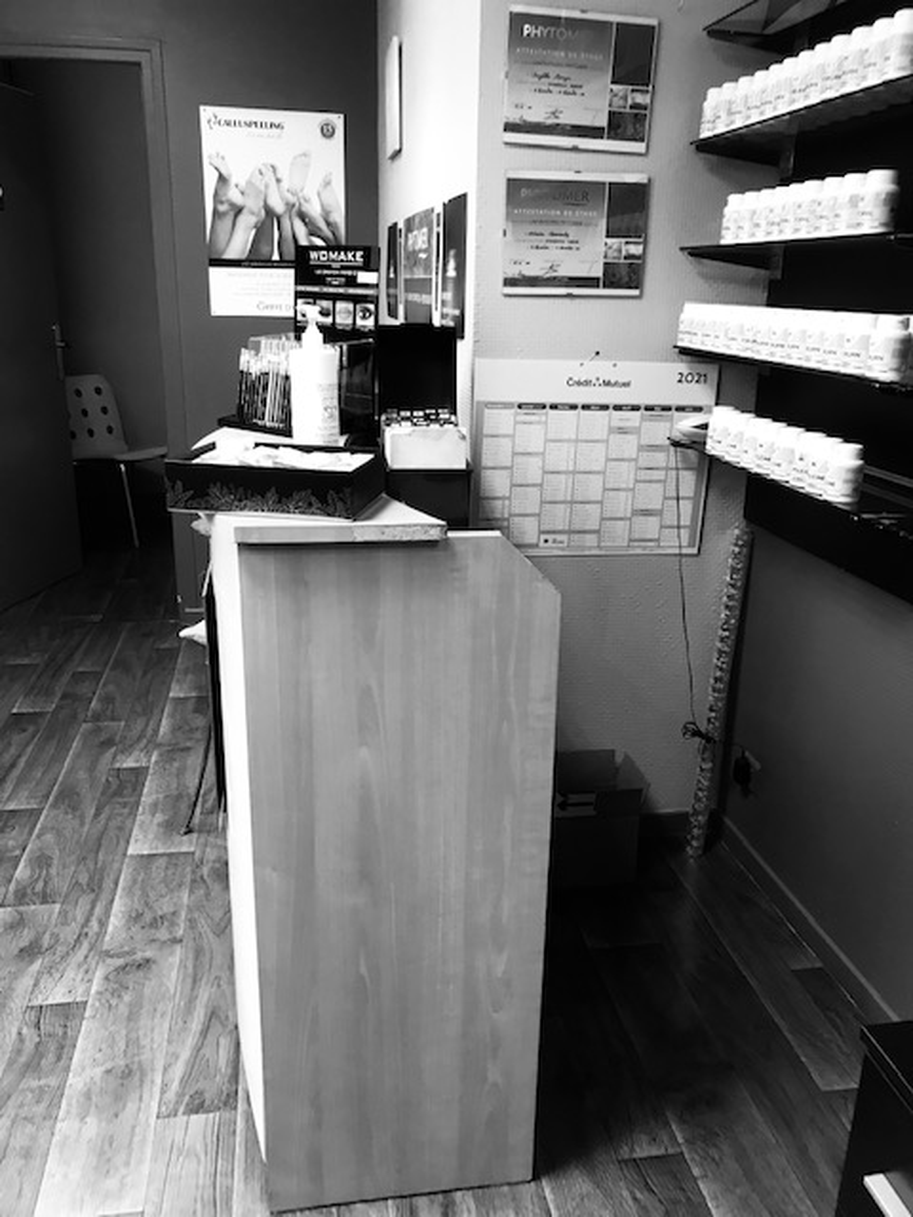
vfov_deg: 63.4
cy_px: 608
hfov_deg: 49.7
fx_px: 985
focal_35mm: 28
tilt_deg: -12.8
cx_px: 456
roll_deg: -1.1
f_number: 1.8
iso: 40
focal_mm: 3.99
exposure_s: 1/17
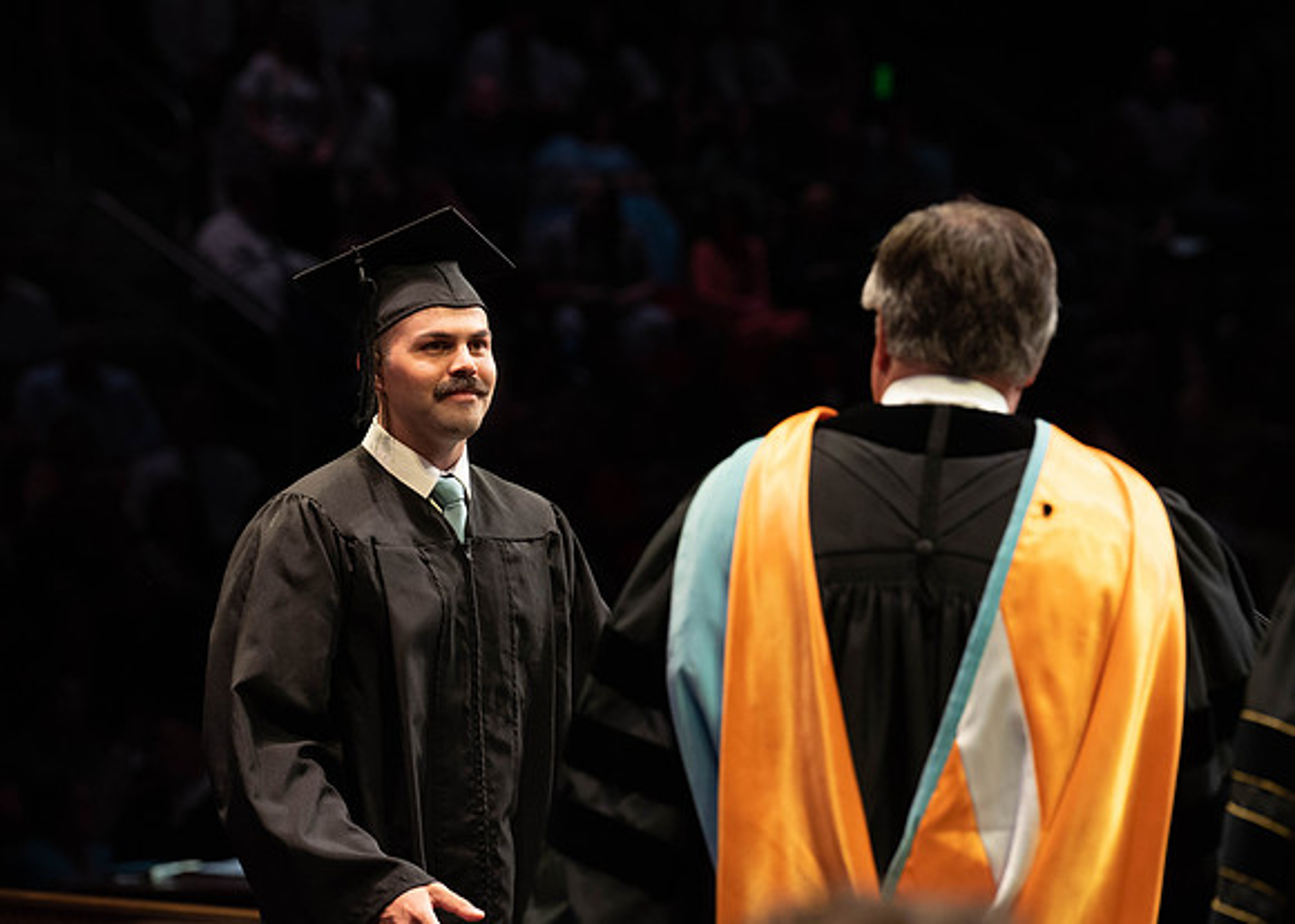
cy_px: 439
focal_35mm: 176
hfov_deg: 11.4
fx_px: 6467
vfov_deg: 8.2
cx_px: 571
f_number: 4.5
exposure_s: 1/320
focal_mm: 160
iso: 1600
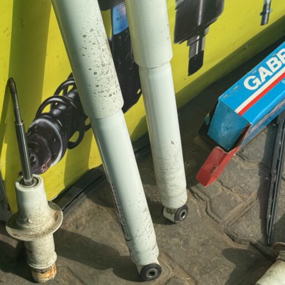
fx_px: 624
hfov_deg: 25.7
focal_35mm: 67
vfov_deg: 25.7
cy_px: 117
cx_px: 152
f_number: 1.78
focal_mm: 6.76
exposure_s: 1/3257
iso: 64
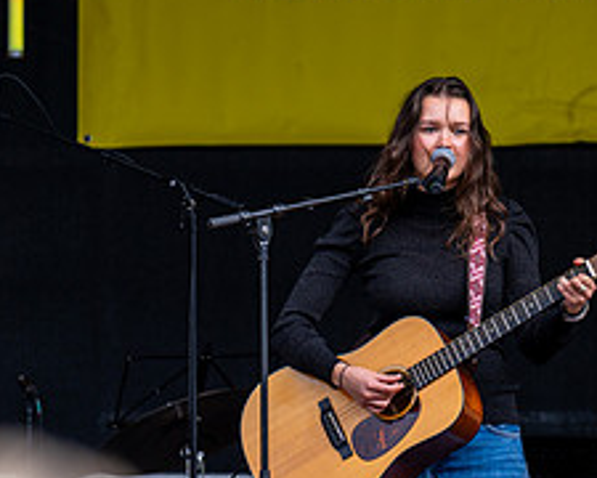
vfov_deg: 3.5
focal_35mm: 440
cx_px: 594
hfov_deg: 4.4
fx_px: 7774
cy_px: 283
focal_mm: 182
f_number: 2.8
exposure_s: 1/1000
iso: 100
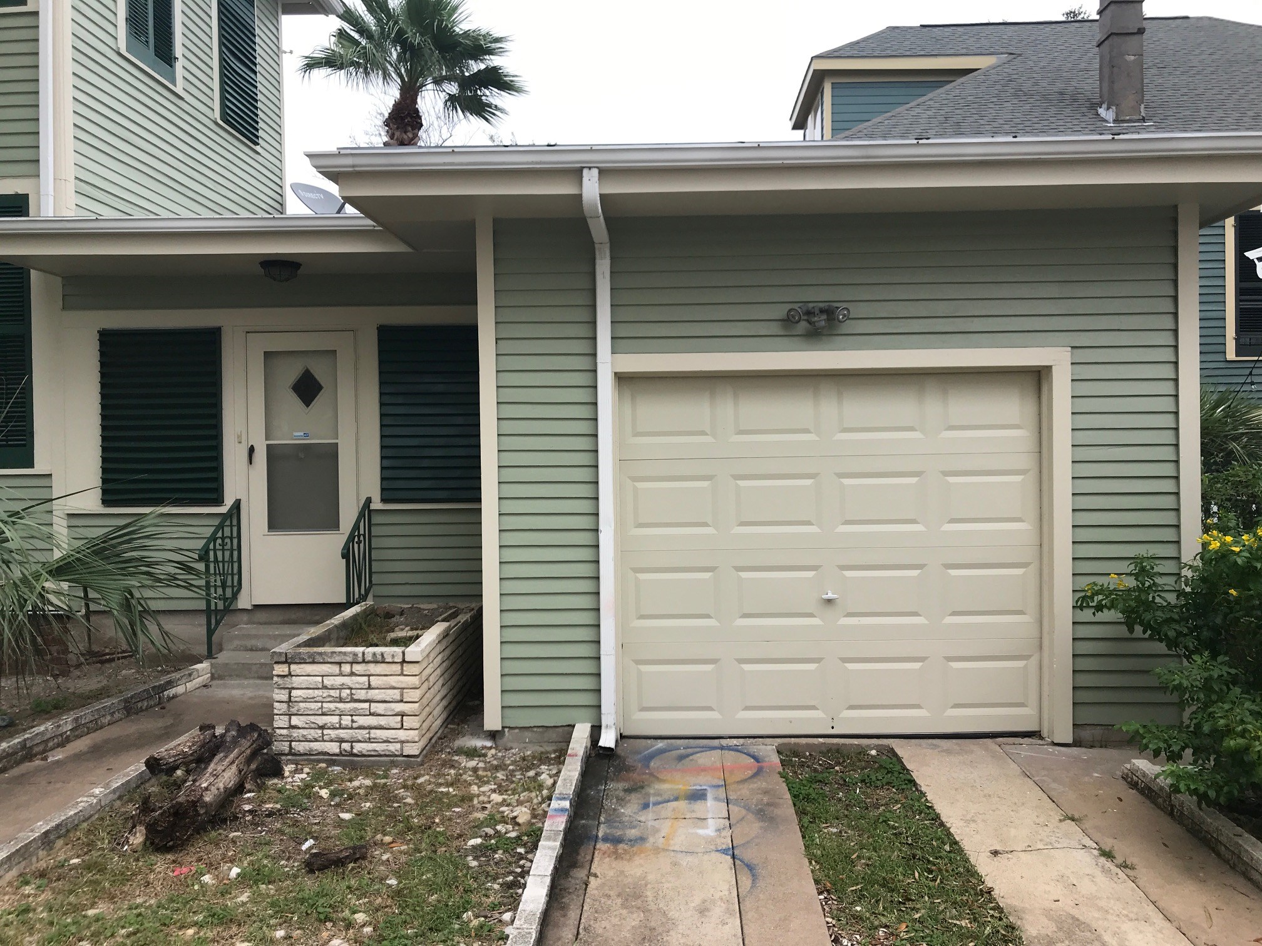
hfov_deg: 63.4
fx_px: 1021
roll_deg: -0.3
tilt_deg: -0.2
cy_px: 473
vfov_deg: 49.7
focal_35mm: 28
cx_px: 631
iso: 20
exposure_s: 1/939
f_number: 1.8
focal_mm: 3.99
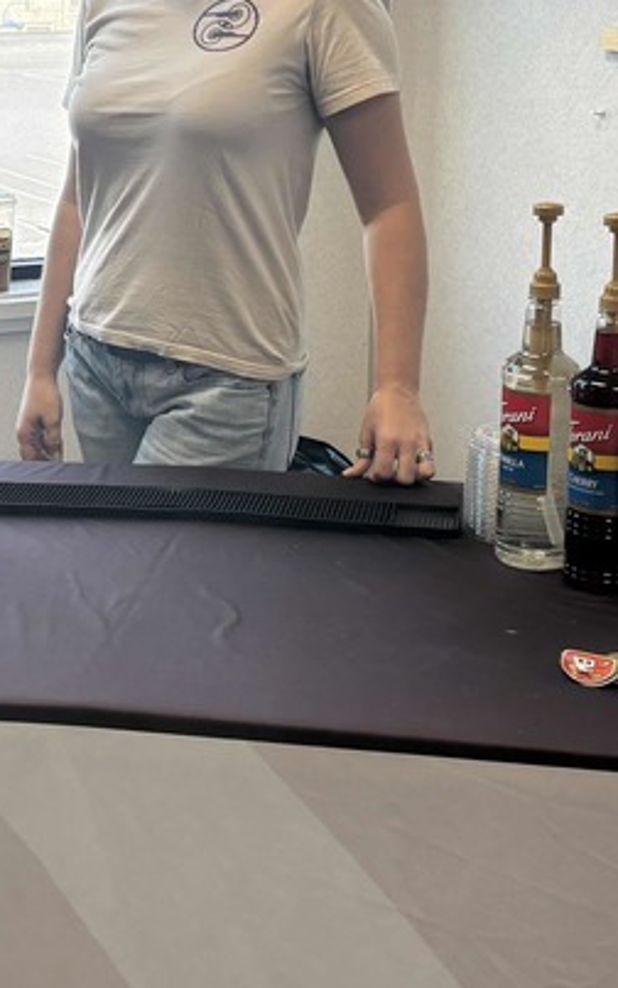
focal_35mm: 70
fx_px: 1886
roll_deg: -0.1
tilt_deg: -12.8
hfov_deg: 18.4
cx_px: 125
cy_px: 365
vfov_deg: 29.2
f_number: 1.6
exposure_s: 1/120
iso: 80
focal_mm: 5.96
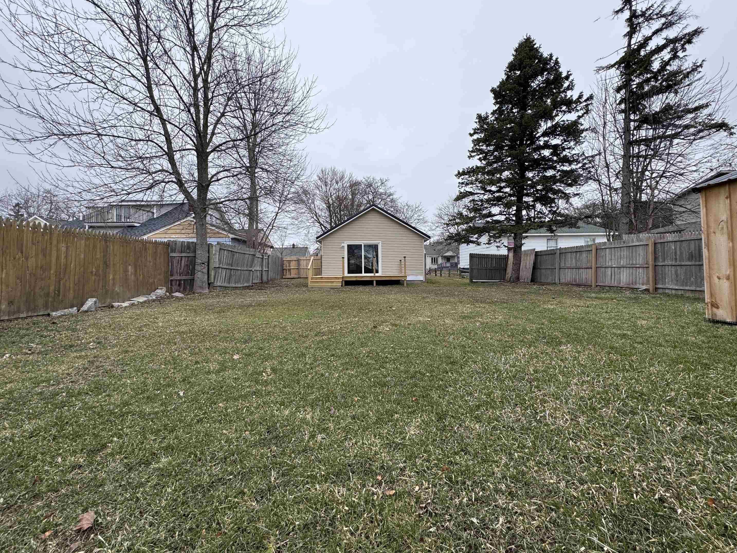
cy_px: 266
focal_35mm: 15
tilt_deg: +0.6
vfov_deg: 81.7
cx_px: 374
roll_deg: +0.5
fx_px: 319
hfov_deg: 98.2
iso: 40
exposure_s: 1/476
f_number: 2.2
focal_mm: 2.22
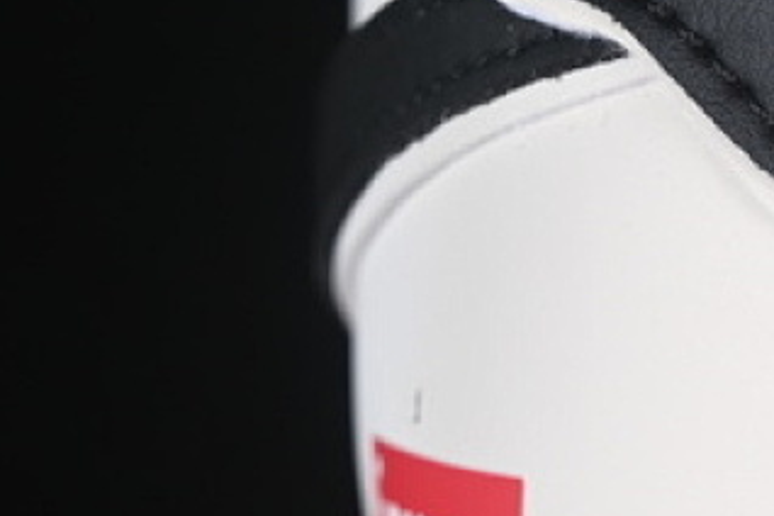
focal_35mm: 255
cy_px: 372
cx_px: 1042
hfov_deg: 8.0
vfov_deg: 5.4
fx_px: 5482
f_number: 7.1
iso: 160
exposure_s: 1/80
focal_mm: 50
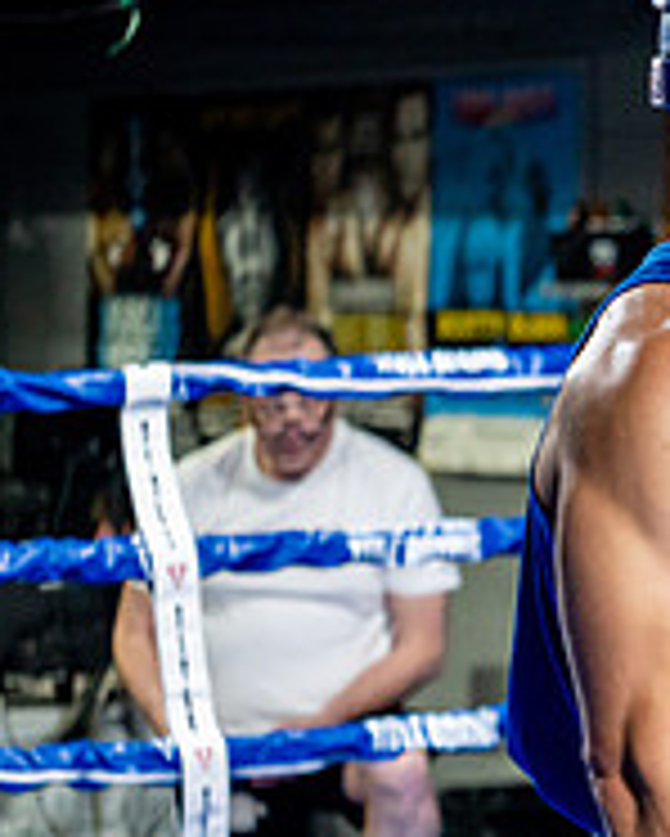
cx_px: 1435
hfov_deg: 8.8
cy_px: 727
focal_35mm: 164
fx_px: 4062
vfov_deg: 11.7
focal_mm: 50
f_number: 2
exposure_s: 1/640
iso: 2500
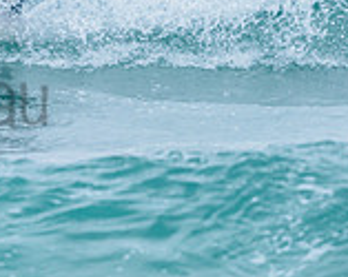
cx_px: -47
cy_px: -15
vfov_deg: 1.1
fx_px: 14362
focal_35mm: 1397
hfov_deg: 1.4
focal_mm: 320
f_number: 5.6
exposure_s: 1/2000
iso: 800
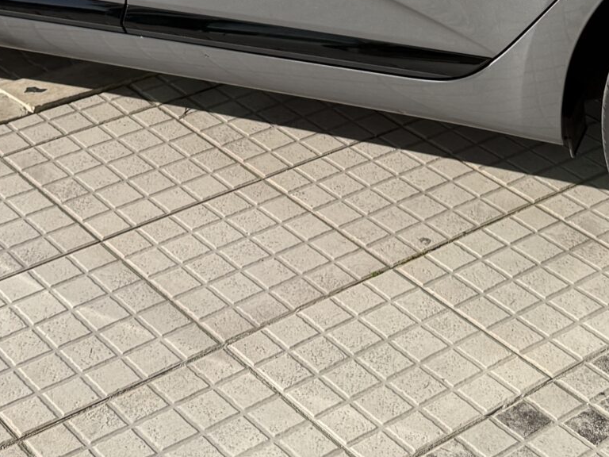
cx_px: 295
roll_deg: -2.5
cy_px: -215
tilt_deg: -16.8
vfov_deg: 16.8
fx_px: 1407
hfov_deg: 24.4
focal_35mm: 80
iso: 80
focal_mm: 6.76
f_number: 1.78
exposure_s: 1/4975
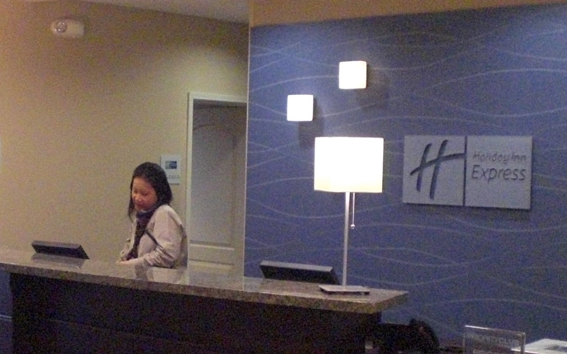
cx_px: 148
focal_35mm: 76
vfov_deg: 17.1
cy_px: 208
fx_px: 1174
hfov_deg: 26.8
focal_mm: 6.3
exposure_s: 1/125
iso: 800
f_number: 3.1
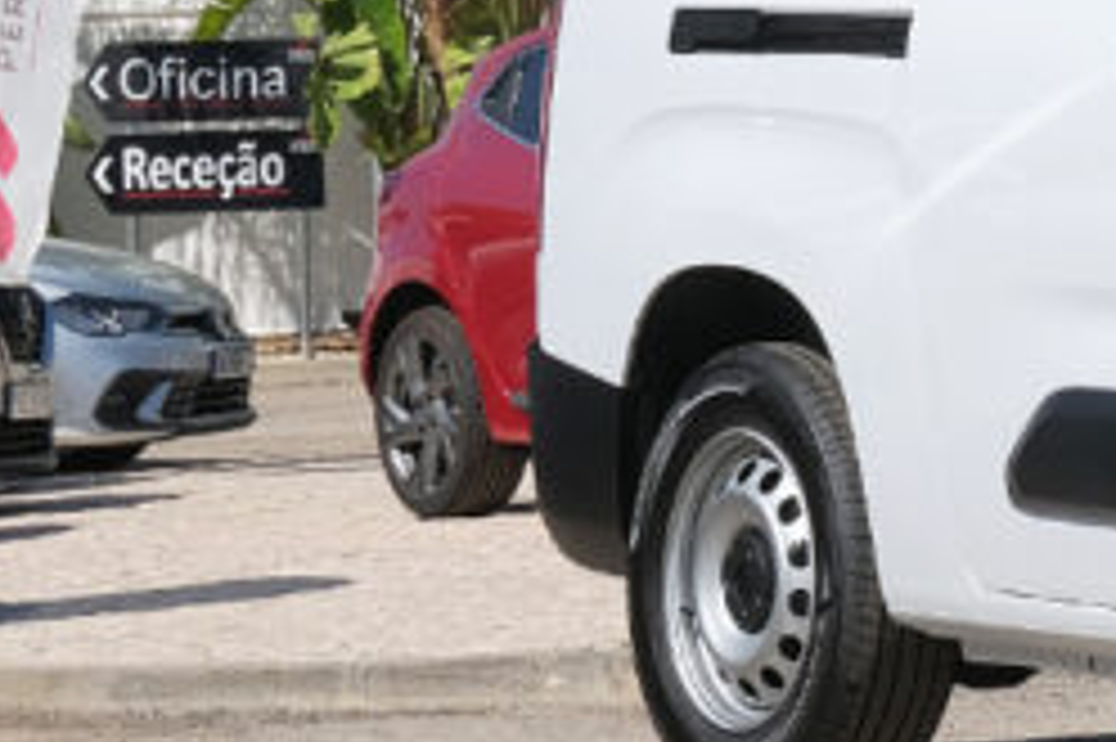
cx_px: 1926
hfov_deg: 8.9
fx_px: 6908
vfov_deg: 6.1
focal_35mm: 223
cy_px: 205
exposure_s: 1/400
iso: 160
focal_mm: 36.3
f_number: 9
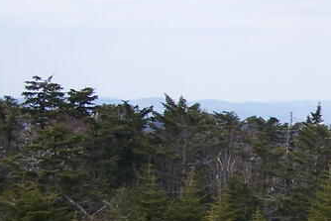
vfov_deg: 11.2
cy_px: 226
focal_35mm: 121
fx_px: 1113
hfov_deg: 16.1
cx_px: 419
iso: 80
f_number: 2.8
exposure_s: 1/1000
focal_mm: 6.3
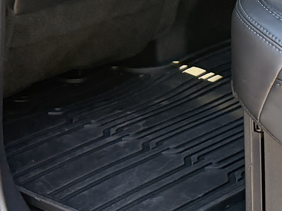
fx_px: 1230
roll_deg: -1.3
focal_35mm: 151
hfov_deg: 13.1
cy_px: -212
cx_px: 84
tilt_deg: -5.0
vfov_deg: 9.2
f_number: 1.78
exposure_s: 1/192
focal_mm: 6.76
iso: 200
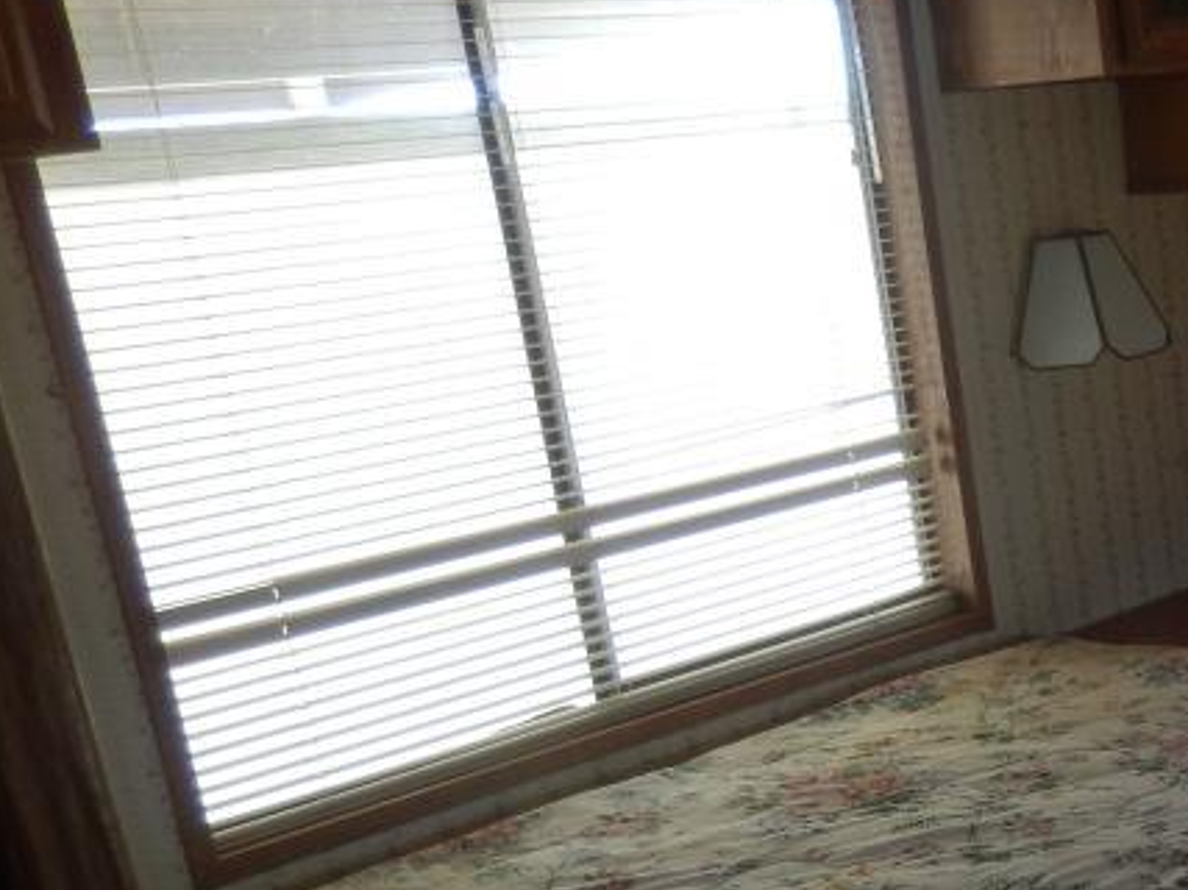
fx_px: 2059
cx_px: 1363
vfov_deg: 23.9
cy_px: 762
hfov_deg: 28.6
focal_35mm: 60
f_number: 3.4
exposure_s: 1/60
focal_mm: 4.5
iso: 125
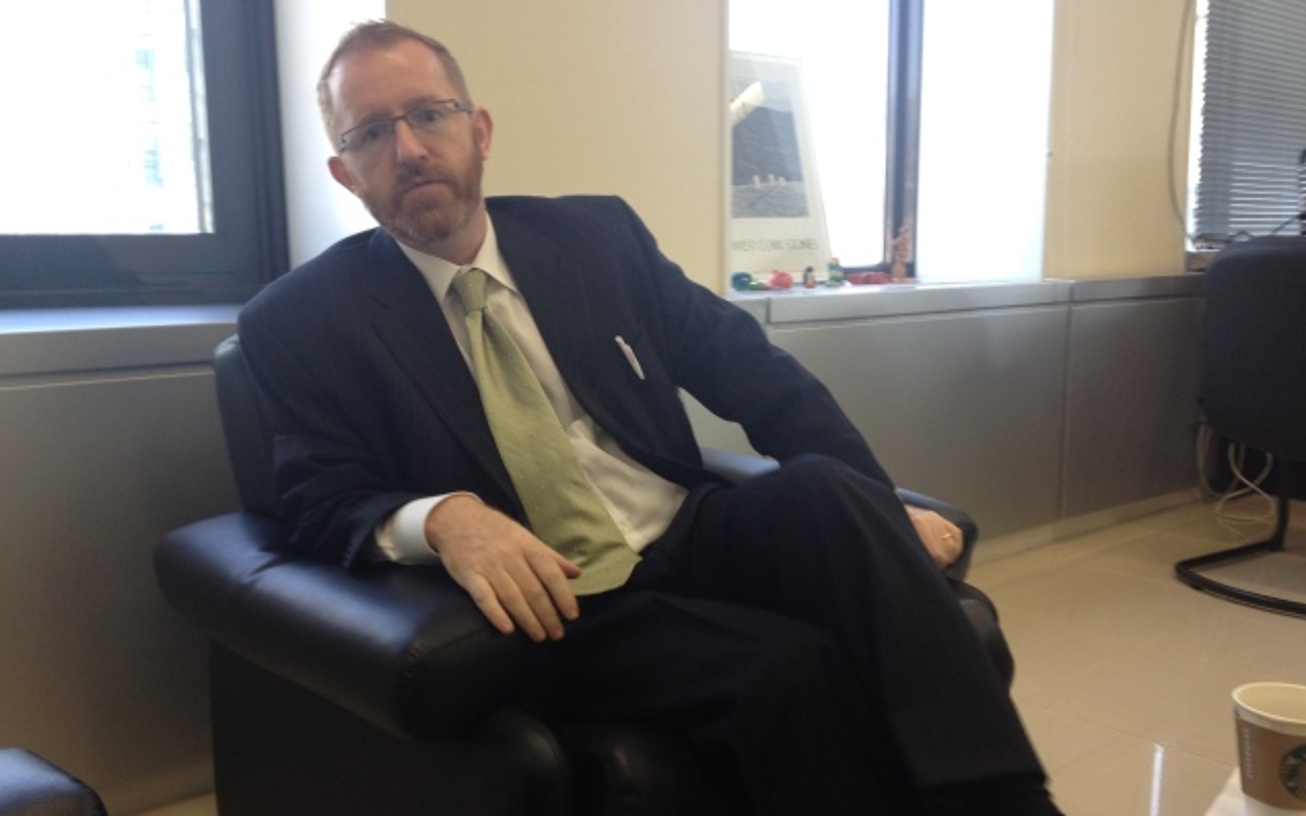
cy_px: 448
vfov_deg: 33.5
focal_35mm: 38
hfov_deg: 51.5
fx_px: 1352
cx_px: 643
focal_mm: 4.28
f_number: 2.4
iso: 64
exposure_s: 1/30
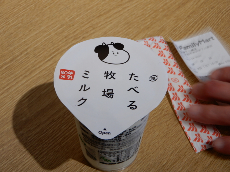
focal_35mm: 65
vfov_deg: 22.6
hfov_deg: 29.8
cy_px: 86
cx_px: 115
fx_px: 432
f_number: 4.5
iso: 100
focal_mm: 11.6
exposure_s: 1/30
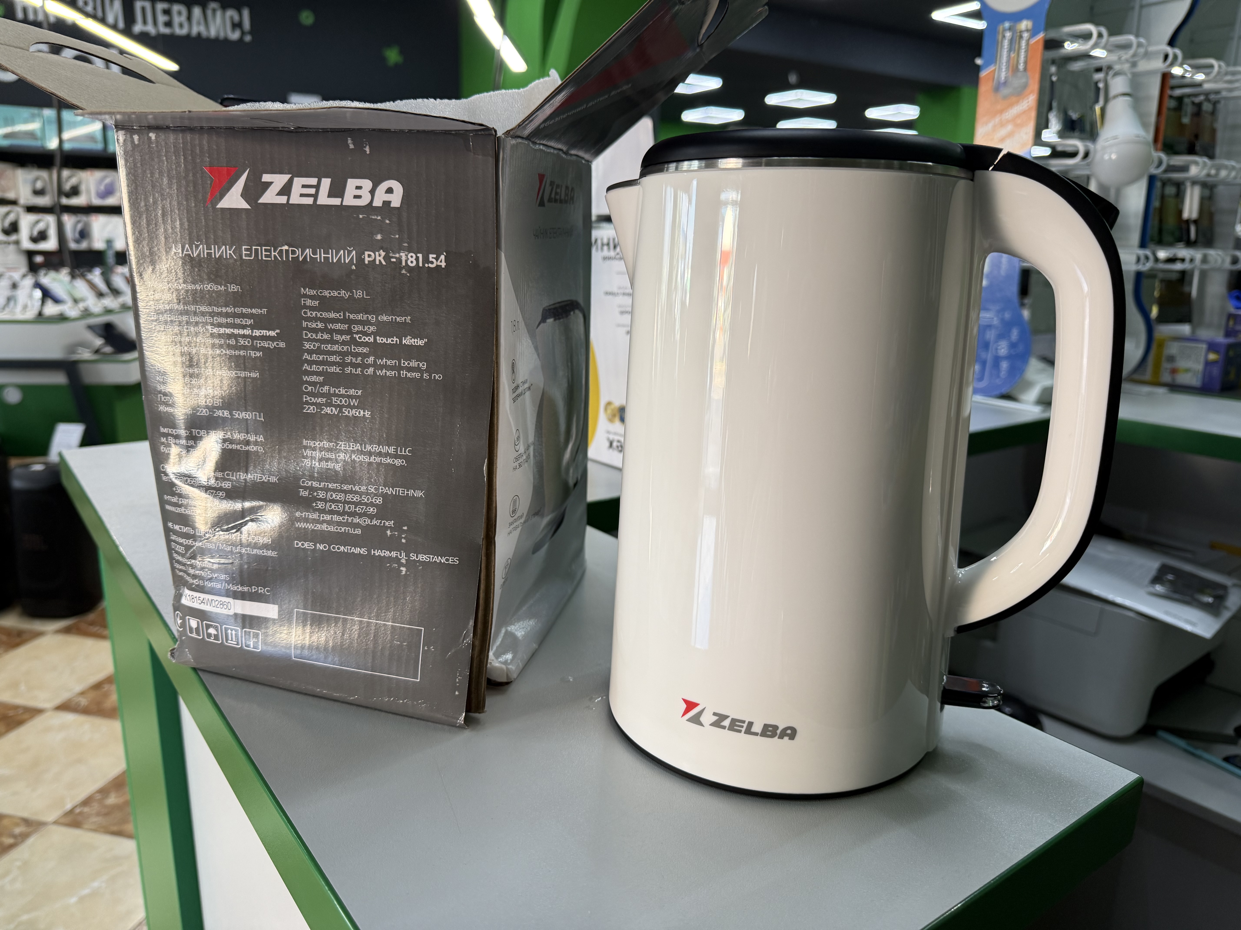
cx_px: 620
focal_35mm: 24
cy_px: 465
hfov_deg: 71.6
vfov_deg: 56.8
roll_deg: -0.9
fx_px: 860
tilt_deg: -13.1
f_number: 1.78
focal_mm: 6.76
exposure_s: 1/121
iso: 160
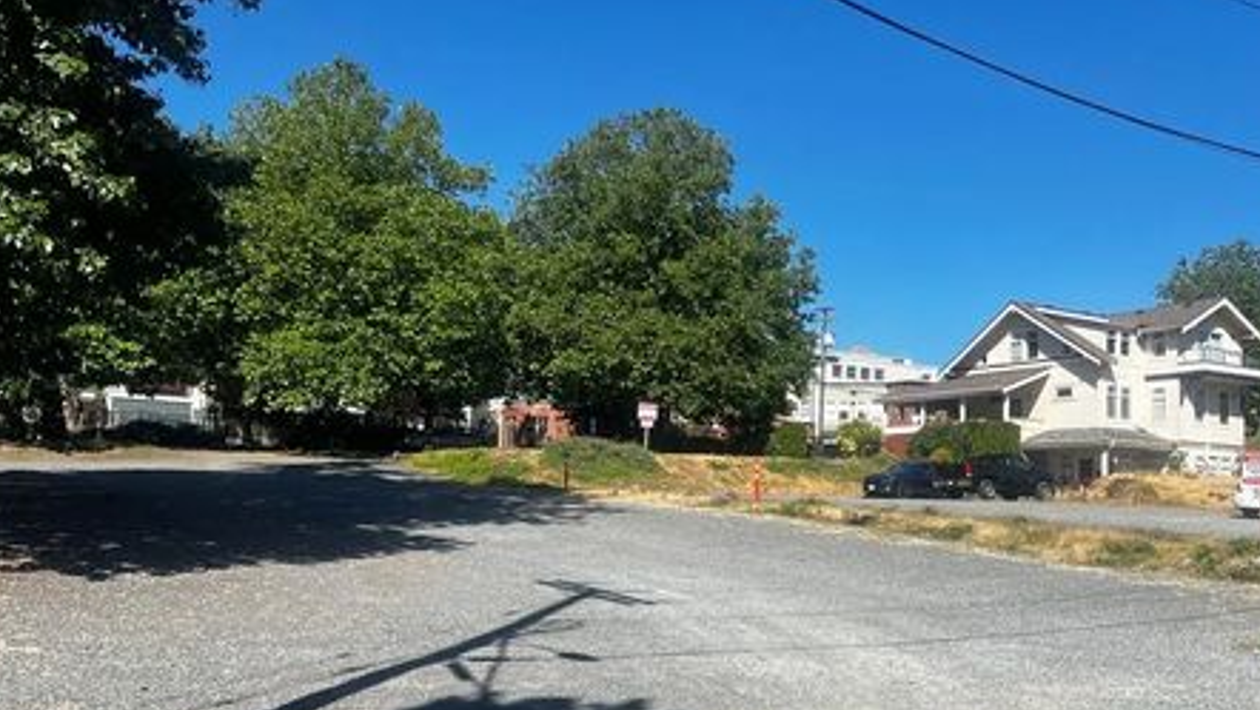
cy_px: 382
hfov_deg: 49.1
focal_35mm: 41
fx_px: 1370
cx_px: 744
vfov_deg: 29.0
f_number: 1.5
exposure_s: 1/3704
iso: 50
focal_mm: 5.7
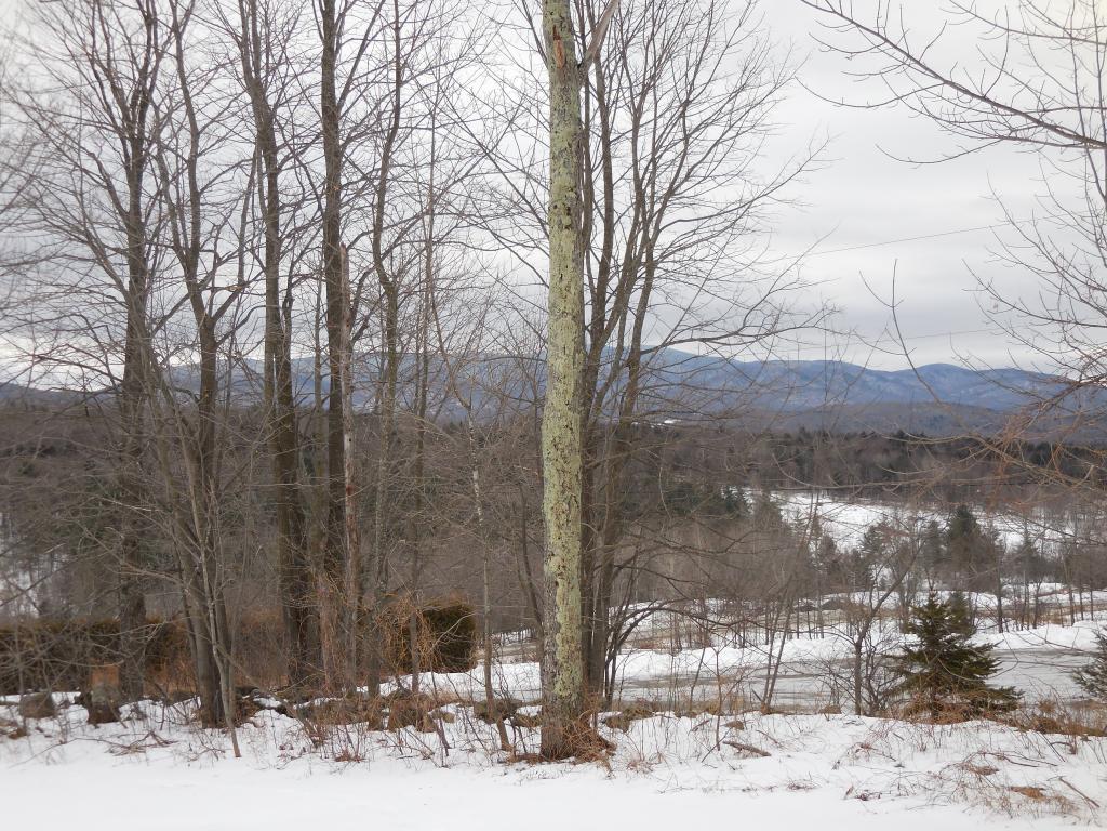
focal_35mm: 45
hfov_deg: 42.1
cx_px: 554
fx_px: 1439
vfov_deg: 32.2
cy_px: 416
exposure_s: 1/400
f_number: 4.2
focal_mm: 8.1
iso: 125
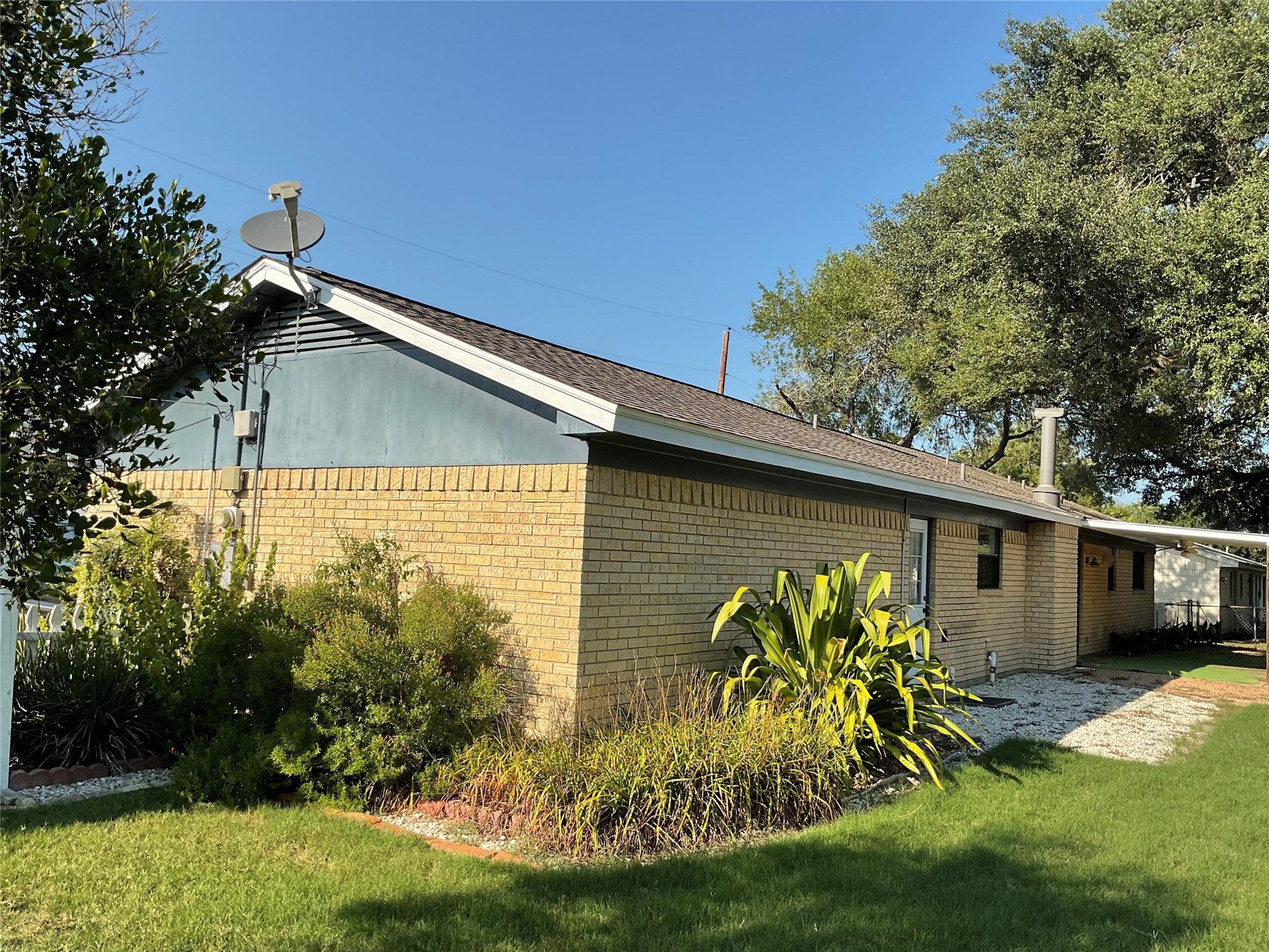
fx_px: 1063
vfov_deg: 48.2
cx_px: 634
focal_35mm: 29
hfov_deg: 61.7
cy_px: 476
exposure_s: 1/1451
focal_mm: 3
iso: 16
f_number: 1.8
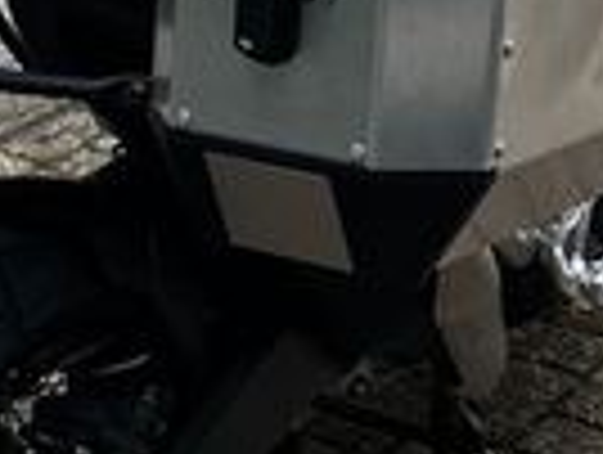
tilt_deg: -20.2
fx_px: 2164
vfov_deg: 11.9
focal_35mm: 124
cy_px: 40
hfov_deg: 15.7
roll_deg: +2.1
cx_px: 58
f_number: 1.6
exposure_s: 1/173
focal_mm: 5.1
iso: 40
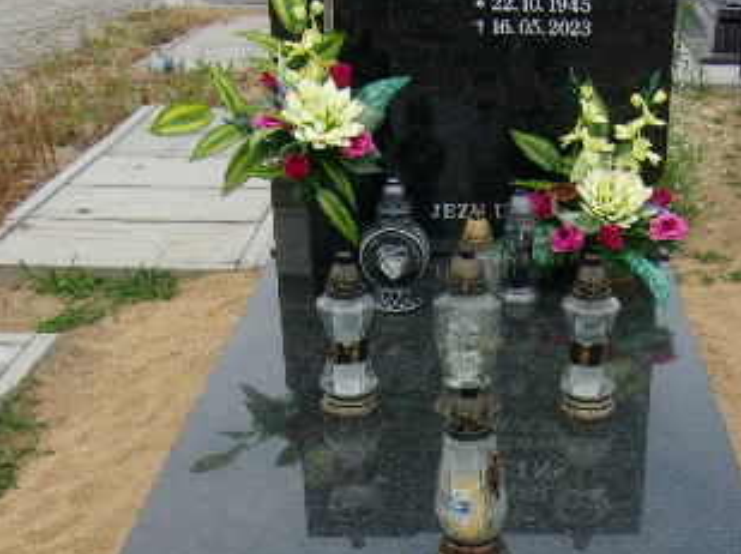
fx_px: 1197
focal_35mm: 56
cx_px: 516
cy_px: 374
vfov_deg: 25.9
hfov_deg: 34.0
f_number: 10.4
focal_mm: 4.9
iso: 80
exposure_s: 1/58
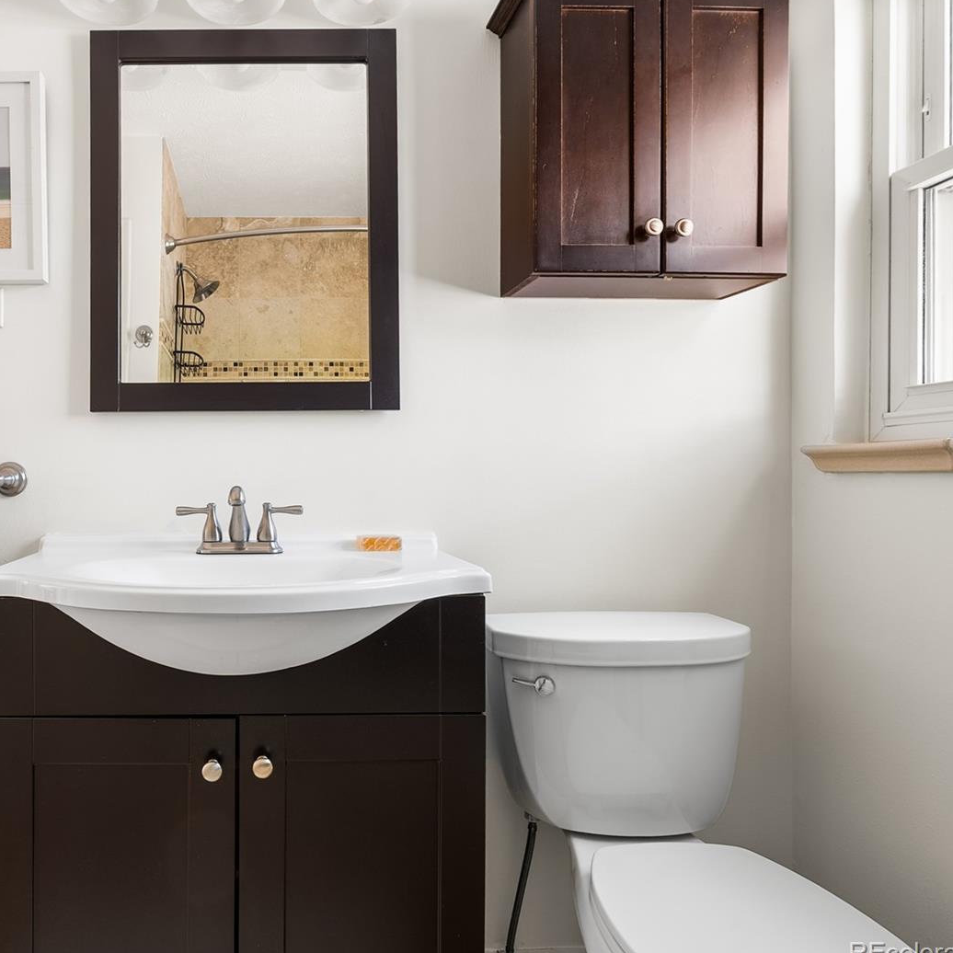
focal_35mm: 21
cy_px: 481
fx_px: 654
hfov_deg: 68.4
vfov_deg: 72.1
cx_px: 262
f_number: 8
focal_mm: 16
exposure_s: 1/60
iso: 200
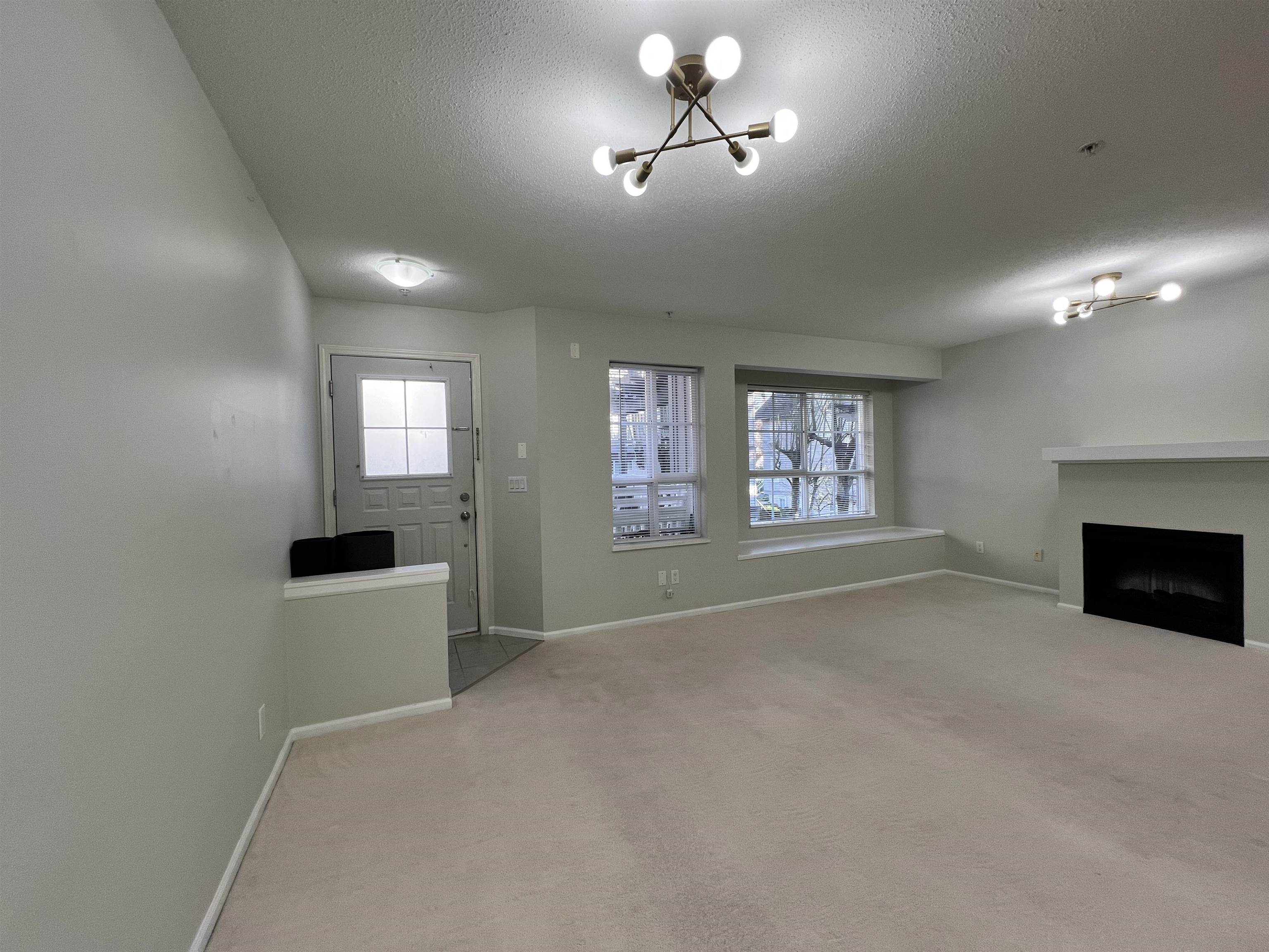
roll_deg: +2.0
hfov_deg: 106.2
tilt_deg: -0.8
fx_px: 477
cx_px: 634
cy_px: 476
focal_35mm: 13
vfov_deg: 89.9
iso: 100
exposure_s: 1/120
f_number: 1.8
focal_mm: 1.57
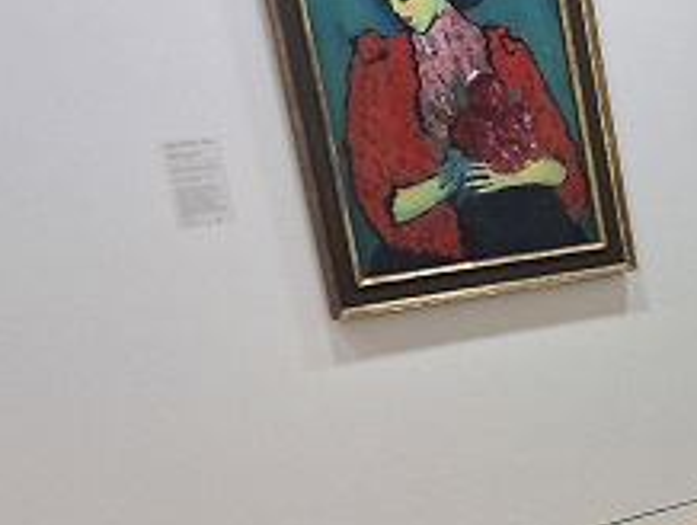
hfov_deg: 18.9
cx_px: 1148
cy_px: 506
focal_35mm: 86
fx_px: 1734
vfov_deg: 16.9
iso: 80
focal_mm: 5.54
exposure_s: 1/50
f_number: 1.8
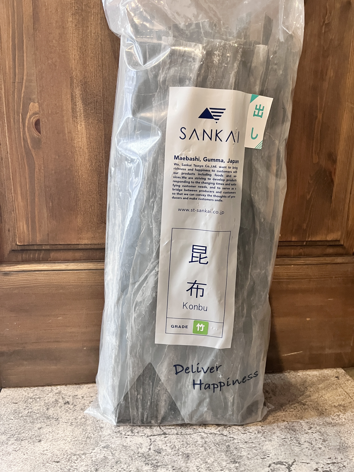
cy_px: 236
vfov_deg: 67.3
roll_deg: -1.7
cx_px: 177
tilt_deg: -14.0
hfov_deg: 53.1
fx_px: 355
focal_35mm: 26
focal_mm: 5.1
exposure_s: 1/33
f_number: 1.6
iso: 500
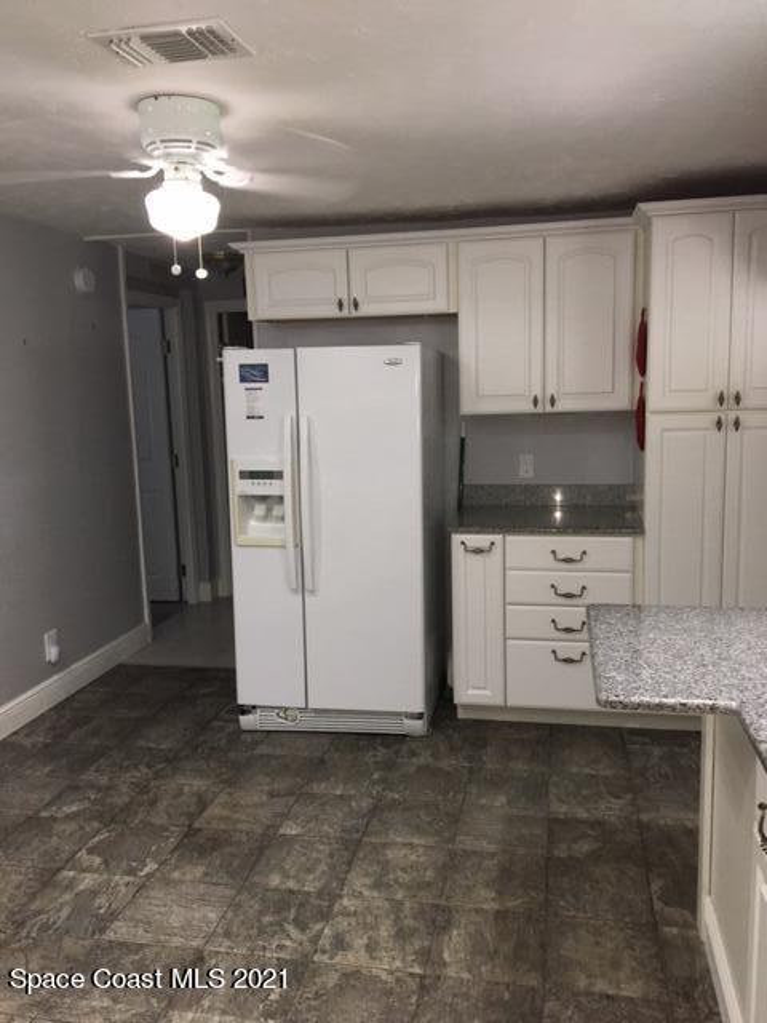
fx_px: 857
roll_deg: +1.3
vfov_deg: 61.7
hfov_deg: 48.2
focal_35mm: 29
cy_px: 512
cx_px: 384
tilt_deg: -7.8
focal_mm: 4.15
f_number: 2.2
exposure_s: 1/30
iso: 100
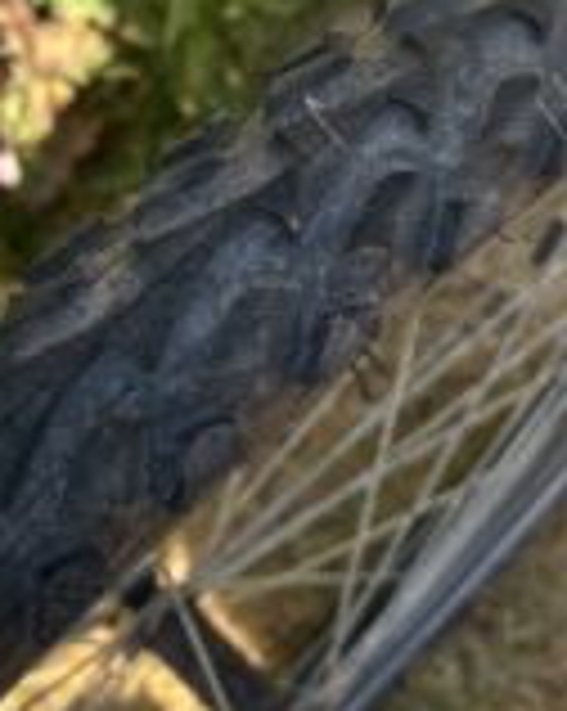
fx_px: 1219
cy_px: 374
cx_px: 27
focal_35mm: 58
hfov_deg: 25.2
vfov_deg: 32.5
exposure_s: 1/693
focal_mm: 5.96
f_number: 1.6
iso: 50
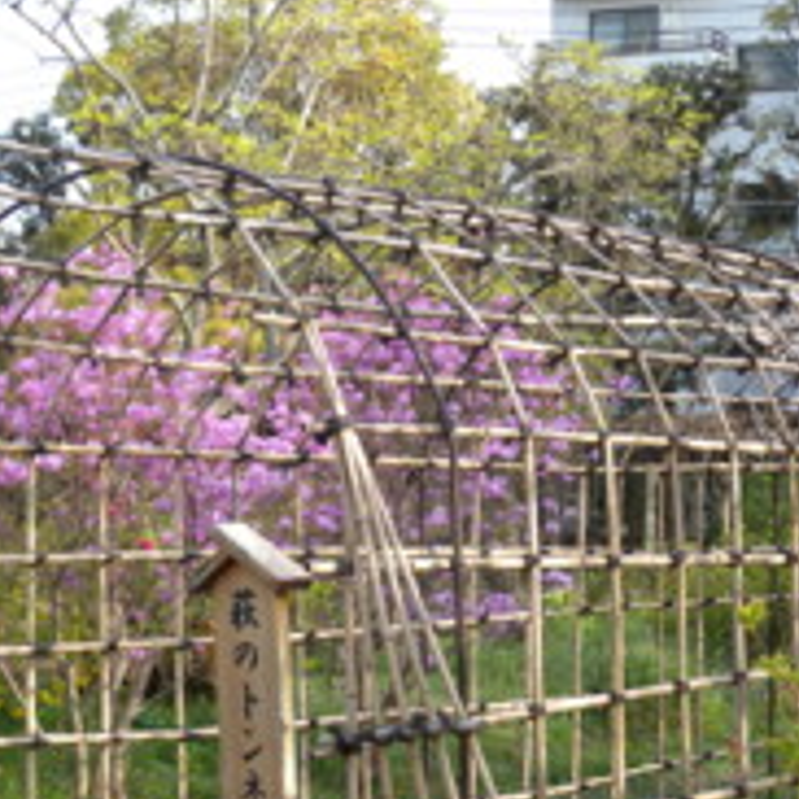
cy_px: 565
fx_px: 2298
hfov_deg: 19.6
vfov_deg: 19.6
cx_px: 550
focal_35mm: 88
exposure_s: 1/112
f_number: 3.9
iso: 64
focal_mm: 11.1
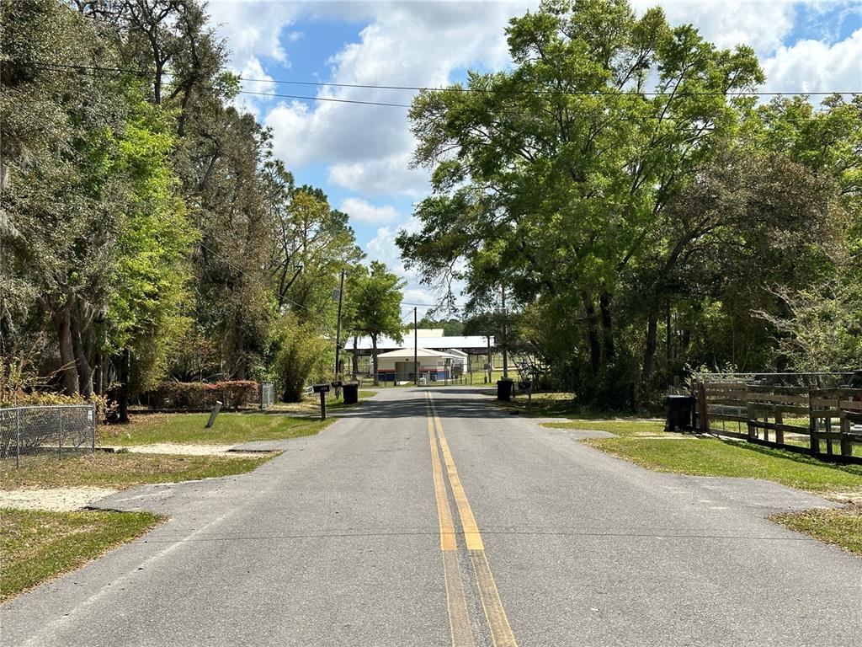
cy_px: 324
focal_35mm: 48
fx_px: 1195
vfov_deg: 30.3
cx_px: 431
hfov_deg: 39.7
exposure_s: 1/5000
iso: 64
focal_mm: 6.86
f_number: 1.78
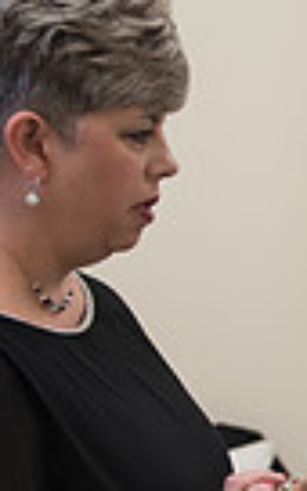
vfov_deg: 19.9
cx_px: 766
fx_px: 1392
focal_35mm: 104
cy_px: 352
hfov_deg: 10.6
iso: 640
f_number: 2.8
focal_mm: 24
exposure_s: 1/125
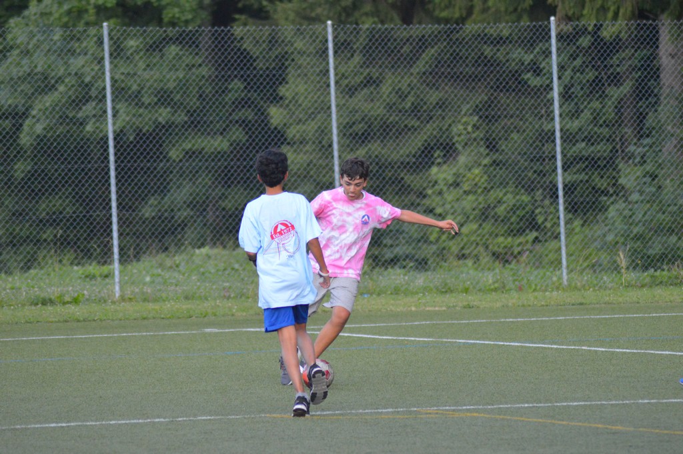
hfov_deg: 7.0
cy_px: 227
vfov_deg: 4.7
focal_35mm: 292
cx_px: 342
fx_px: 5545
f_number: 4.8
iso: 3200
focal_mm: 195
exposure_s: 1/1600
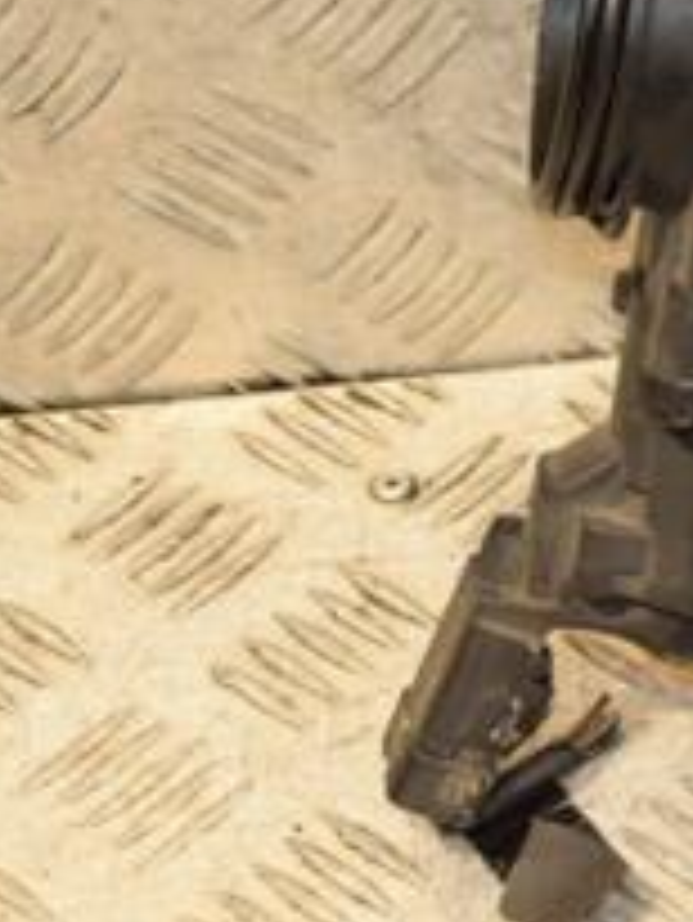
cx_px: 1256
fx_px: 4506
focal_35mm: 169
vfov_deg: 11.7
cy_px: 252
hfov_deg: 8.5
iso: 800
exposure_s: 1/200
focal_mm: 40
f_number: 5
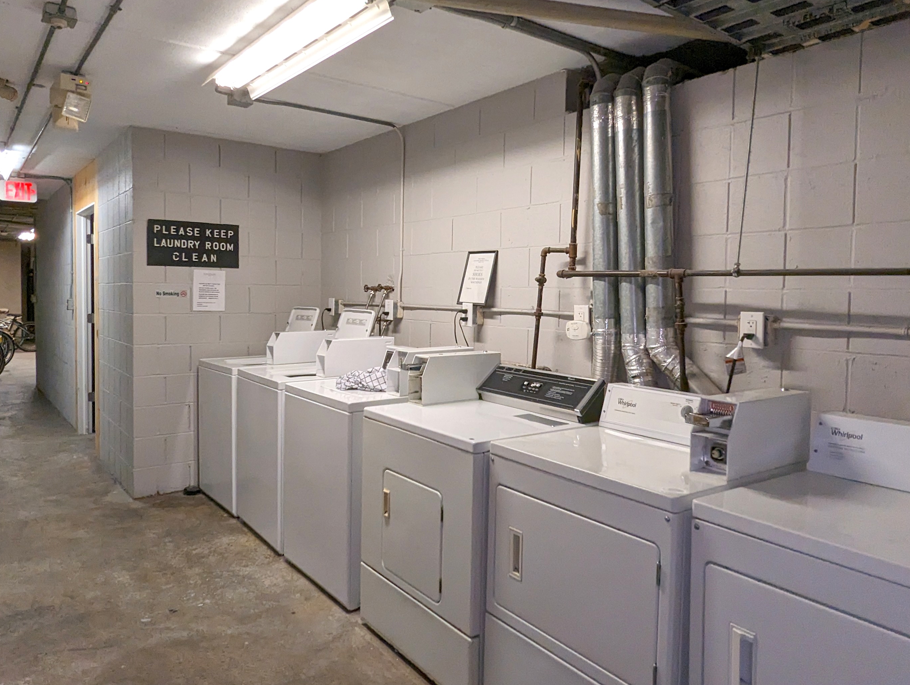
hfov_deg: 71.5
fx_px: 632
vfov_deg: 56.9
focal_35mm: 24
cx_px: 435
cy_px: 317
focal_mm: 2.35
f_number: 2.2
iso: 223
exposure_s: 1/43.5
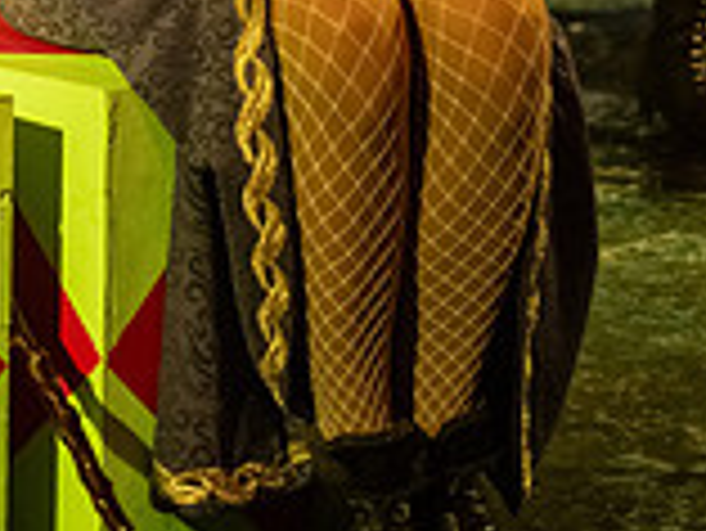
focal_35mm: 146
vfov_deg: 9.7
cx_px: 148
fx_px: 2980
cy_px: -382
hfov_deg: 13.4
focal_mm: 35
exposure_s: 1/250
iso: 2500
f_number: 1.8
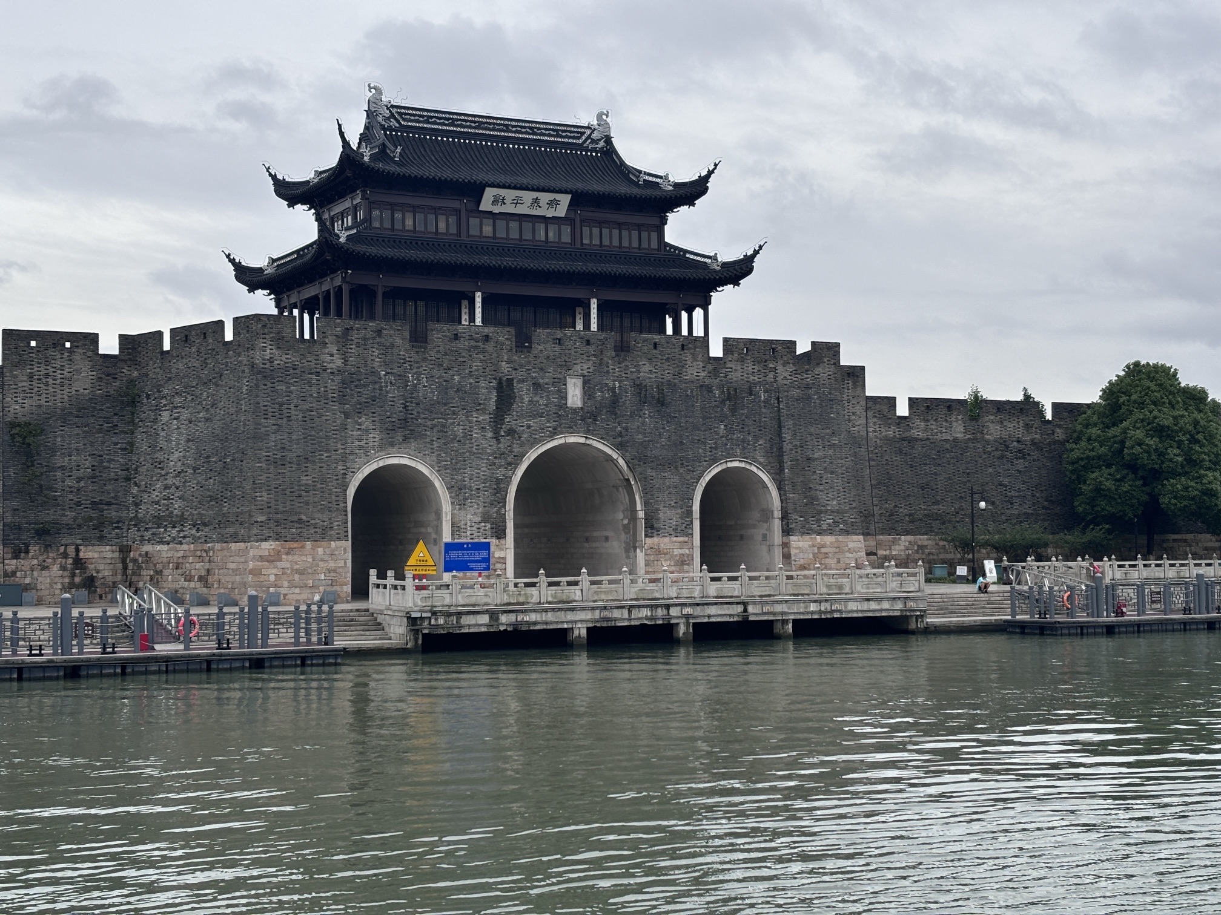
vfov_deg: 28.0
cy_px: 458
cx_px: 610
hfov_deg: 36.8
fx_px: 1834
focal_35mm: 52
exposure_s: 1/641
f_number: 1.6
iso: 32
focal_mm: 5.96
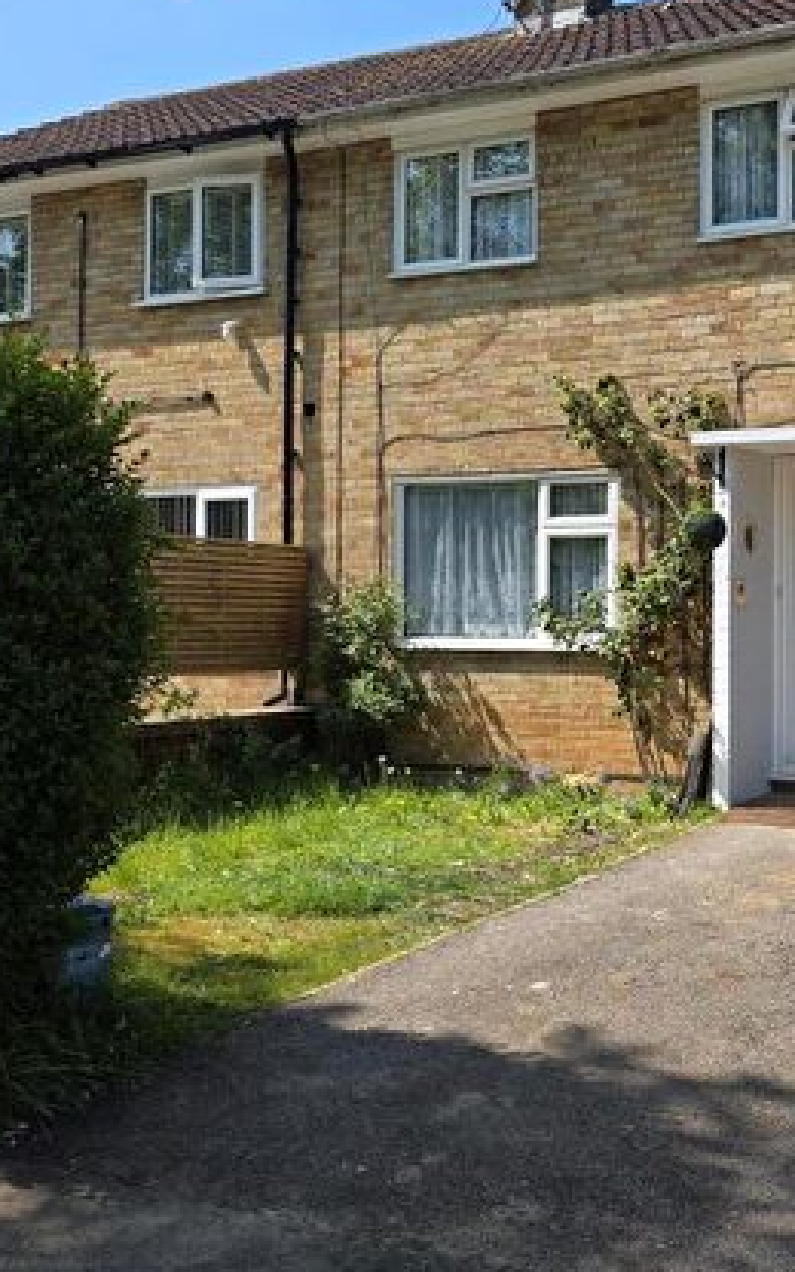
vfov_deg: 48.2
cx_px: 691
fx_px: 1421
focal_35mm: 41
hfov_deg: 30.1
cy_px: 610
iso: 80
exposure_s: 1/3737
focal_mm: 6.3
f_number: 1.7
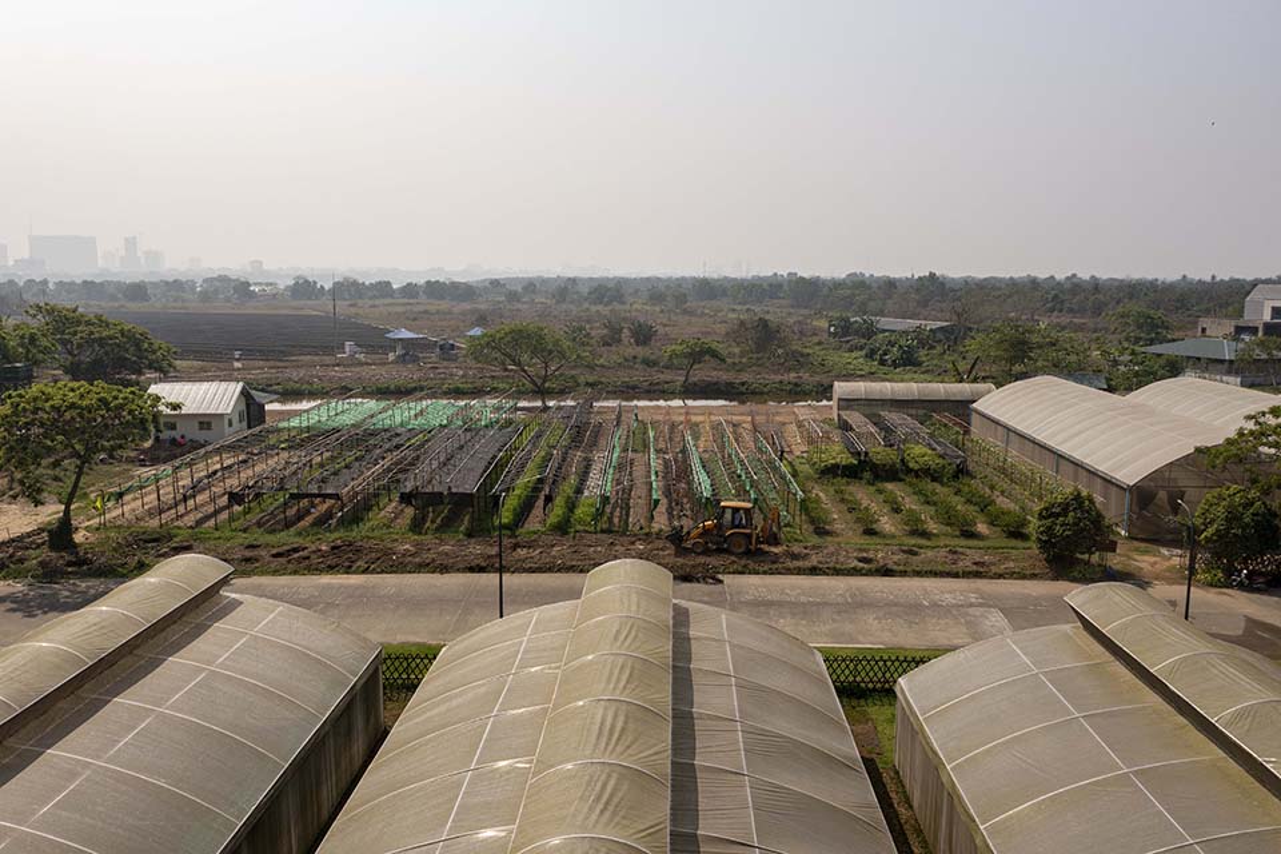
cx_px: 640
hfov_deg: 65.5
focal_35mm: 28
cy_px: 427
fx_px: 996
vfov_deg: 46.4
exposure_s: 1/800
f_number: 6.3
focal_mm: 10.26
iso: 100
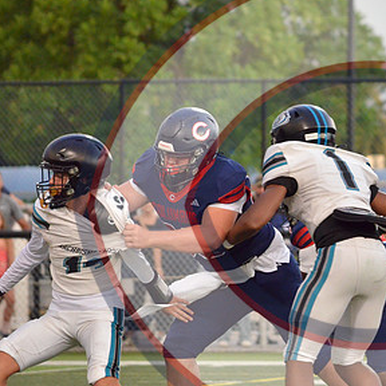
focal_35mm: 461
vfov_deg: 3.8
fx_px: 5816
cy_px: 205
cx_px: 366
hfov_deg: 3.8
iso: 2800
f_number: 5
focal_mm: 180
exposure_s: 1/500
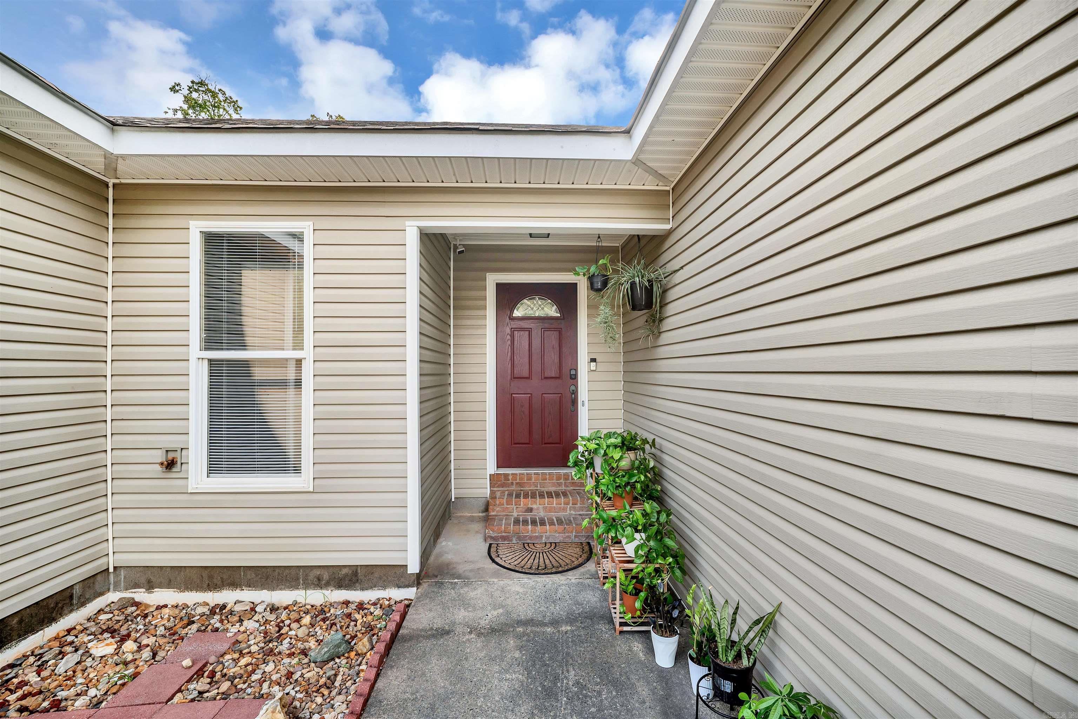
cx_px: 539
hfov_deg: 106.3
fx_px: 404
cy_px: 360
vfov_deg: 83.3
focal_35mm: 14
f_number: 7.1
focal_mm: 9
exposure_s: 1/30
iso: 100
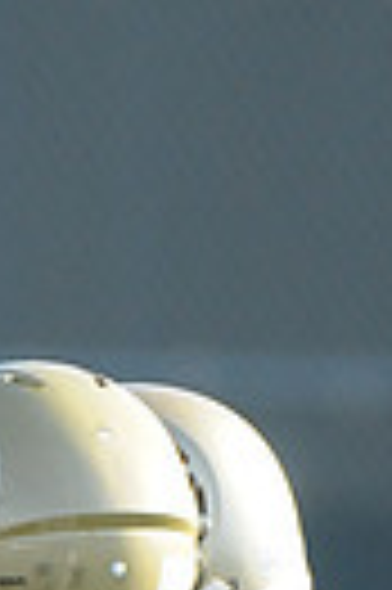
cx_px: 309
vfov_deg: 1.1
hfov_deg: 0.8
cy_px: 1194
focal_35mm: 1795
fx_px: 29394
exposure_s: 1/4000
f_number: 4
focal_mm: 270
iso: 1600
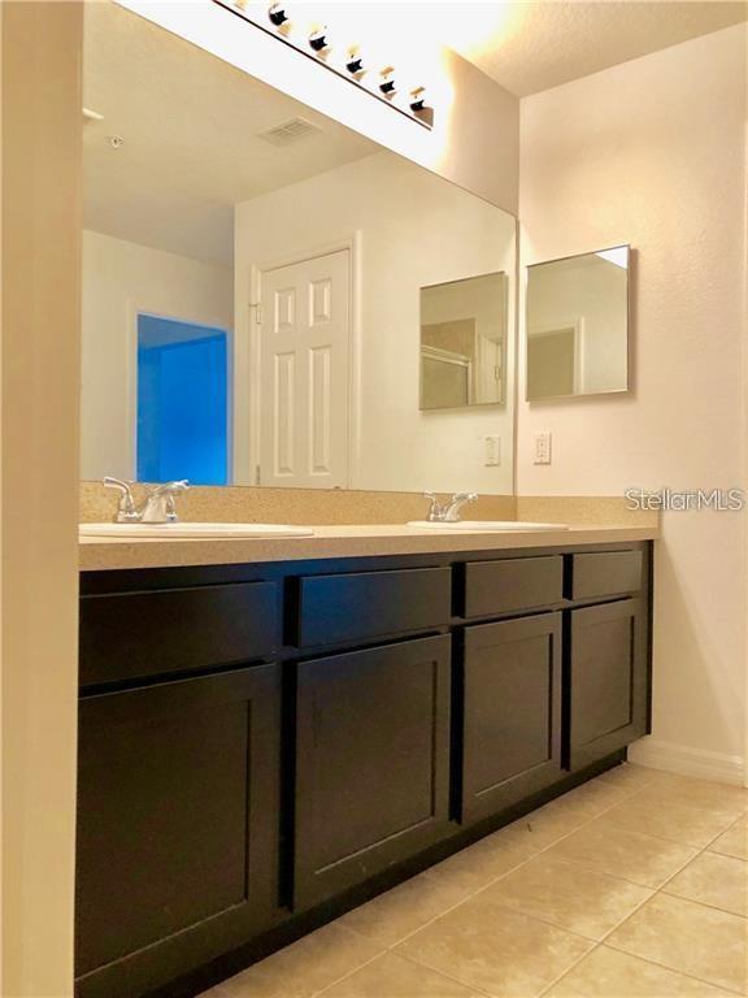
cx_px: 374
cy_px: 499
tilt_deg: +0.9
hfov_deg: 49.7
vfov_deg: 63.4
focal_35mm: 28
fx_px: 807
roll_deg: -1.2
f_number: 1.8
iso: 40
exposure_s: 1/15
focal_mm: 4
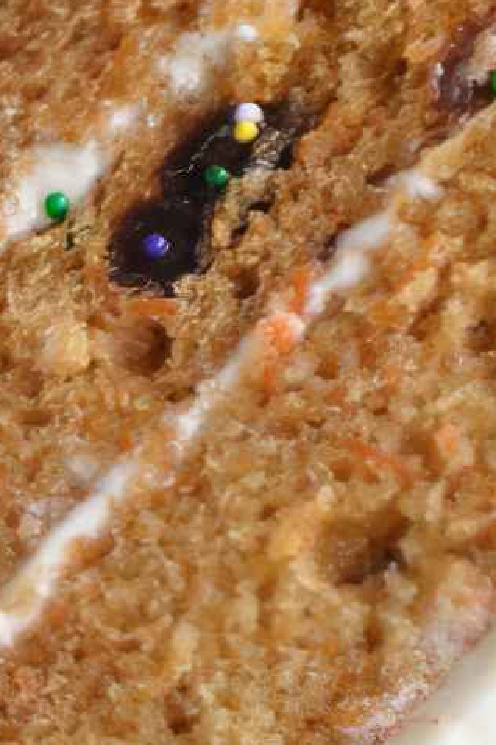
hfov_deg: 6.3
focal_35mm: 218
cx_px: 413
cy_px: -30
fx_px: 4512
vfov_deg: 9.4
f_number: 4
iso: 640
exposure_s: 1/60
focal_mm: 38
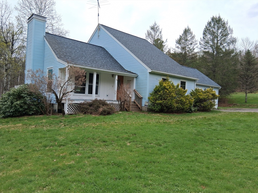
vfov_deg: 53.1
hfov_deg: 67.3
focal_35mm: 26
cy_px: 96
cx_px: 129
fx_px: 194
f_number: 1.8
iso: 25
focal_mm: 3.98
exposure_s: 1/558
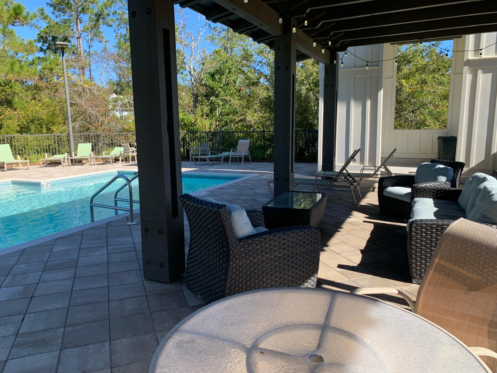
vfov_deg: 53.1
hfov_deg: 67.3
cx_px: 248
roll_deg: +0.7
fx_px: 373
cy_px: 186
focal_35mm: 26
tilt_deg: -8.6
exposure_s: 1/771
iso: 25
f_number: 1.8
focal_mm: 4.25
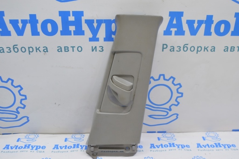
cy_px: 80
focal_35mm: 40
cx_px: 120
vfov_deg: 32.9
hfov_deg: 48.0
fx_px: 269
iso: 400
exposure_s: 1/20
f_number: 5.6
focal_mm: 27
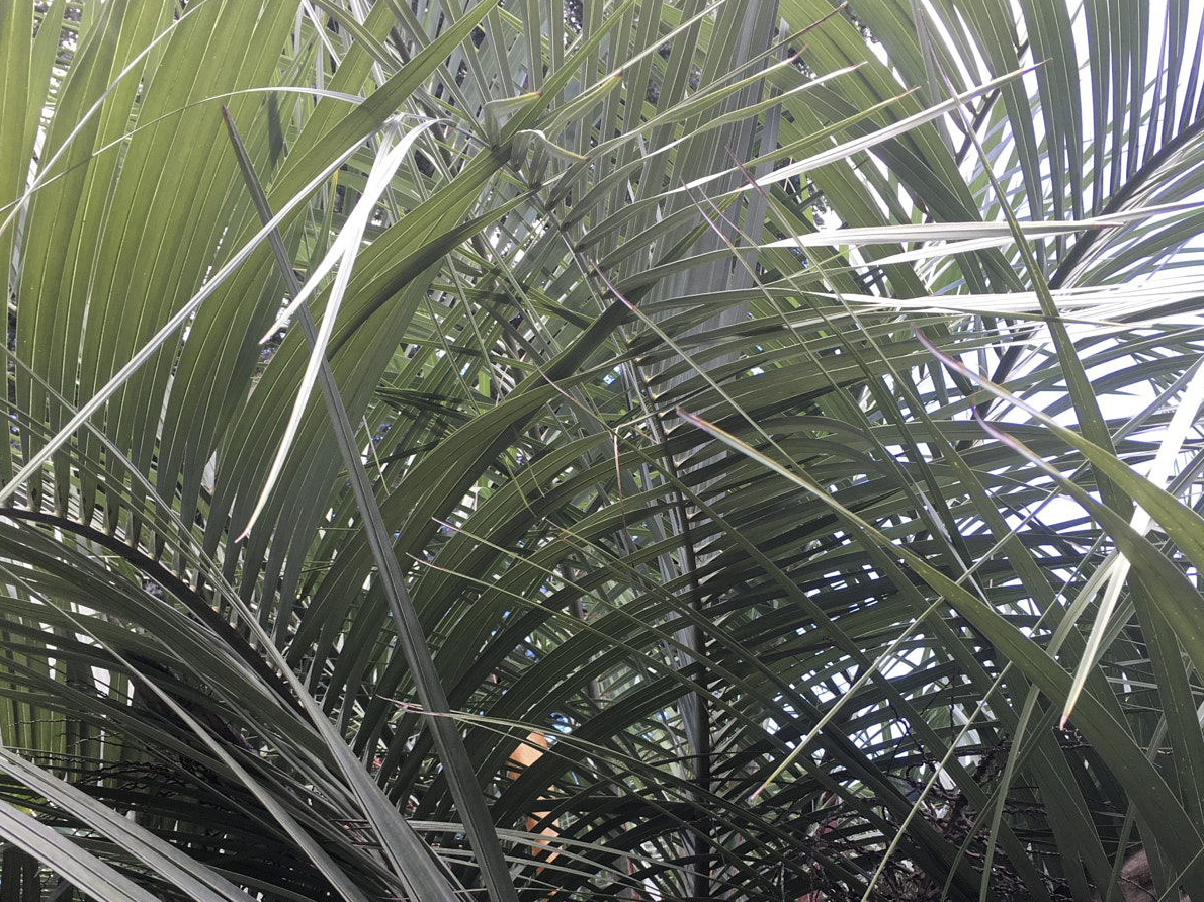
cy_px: 674
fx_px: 1356
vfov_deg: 36.0
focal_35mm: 39
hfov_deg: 47.9
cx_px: 604
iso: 25
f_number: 2.2
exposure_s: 1/120
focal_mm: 4.15
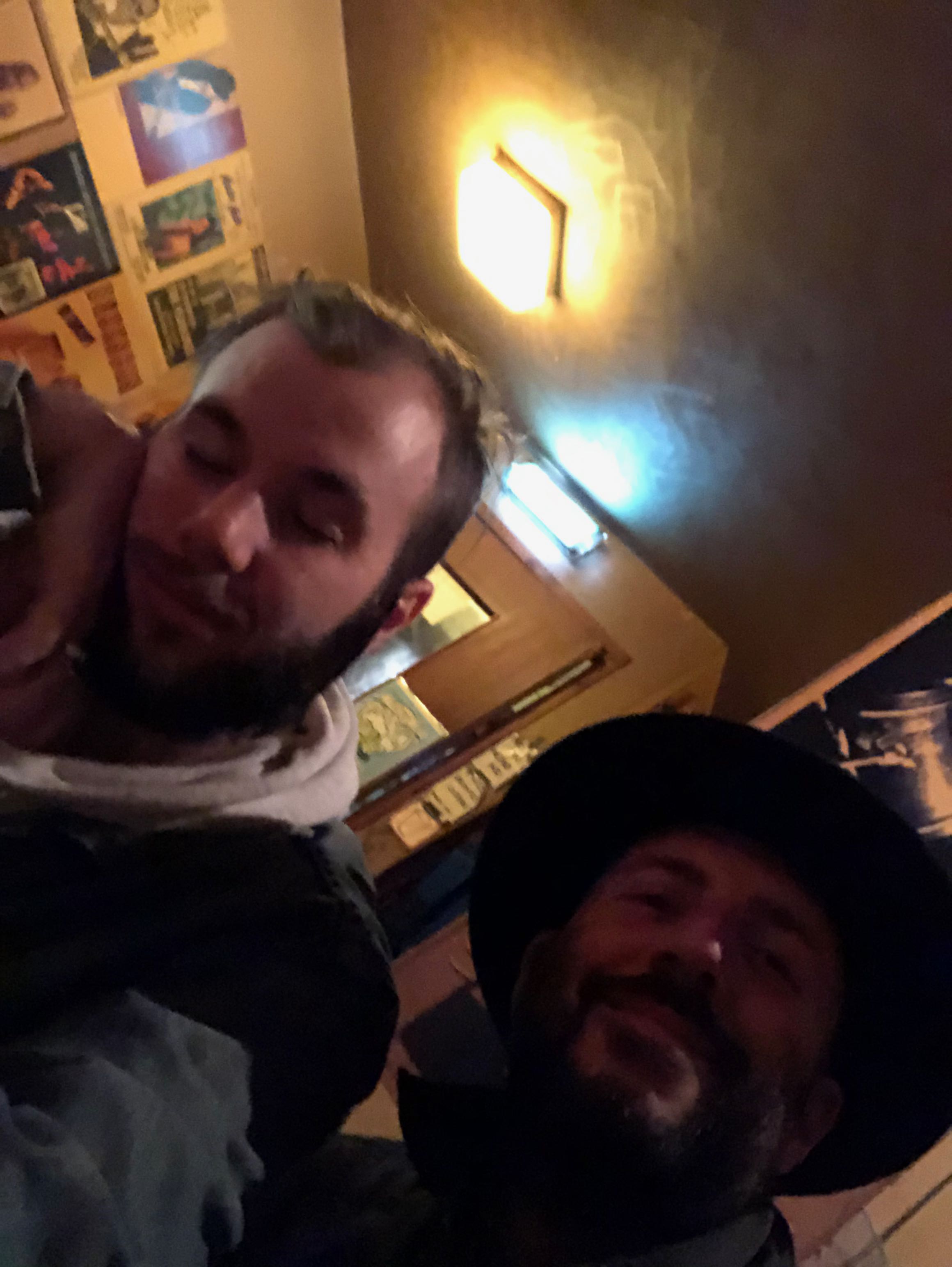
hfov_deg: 44.2
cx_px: 476
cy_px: 634
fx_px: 1172
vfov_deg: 56.8
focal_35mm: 32
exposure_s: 1/17
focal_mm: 2.87
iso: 2000
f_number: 2.2
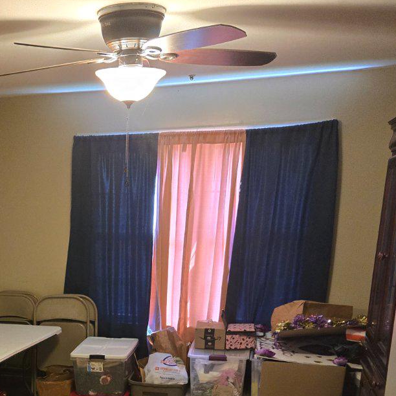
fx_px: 660
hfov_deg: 32.0
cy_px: 390
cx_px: 52
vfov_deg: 31.1
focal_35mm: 51
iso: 1000
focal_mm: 5.4
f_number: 1.8
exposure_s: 1/120
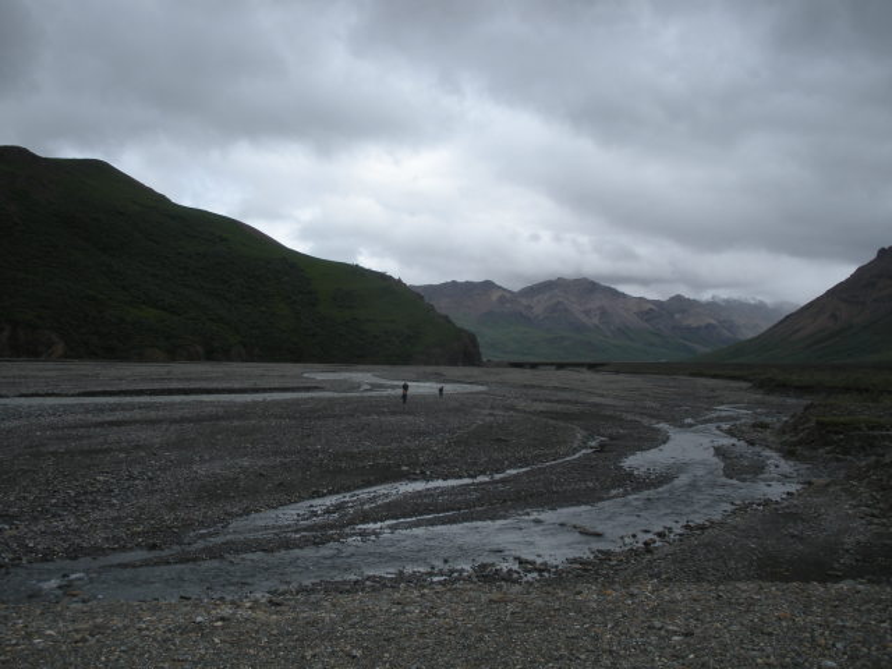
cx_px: 446
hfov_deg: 51.4
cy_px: 334
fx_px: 928
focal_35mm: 36
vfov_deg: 39.7
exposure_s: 1/718
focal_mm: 6.3
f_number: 3.5
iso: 64
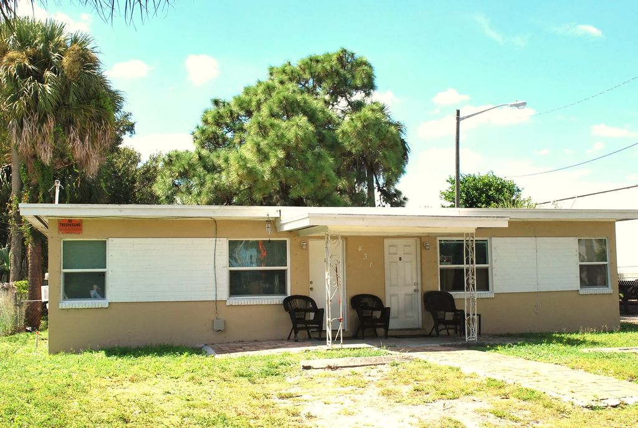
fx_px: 692
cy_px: 214
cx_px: 319
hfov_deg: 49.5
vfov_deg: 34.3
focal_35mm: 39
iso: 180
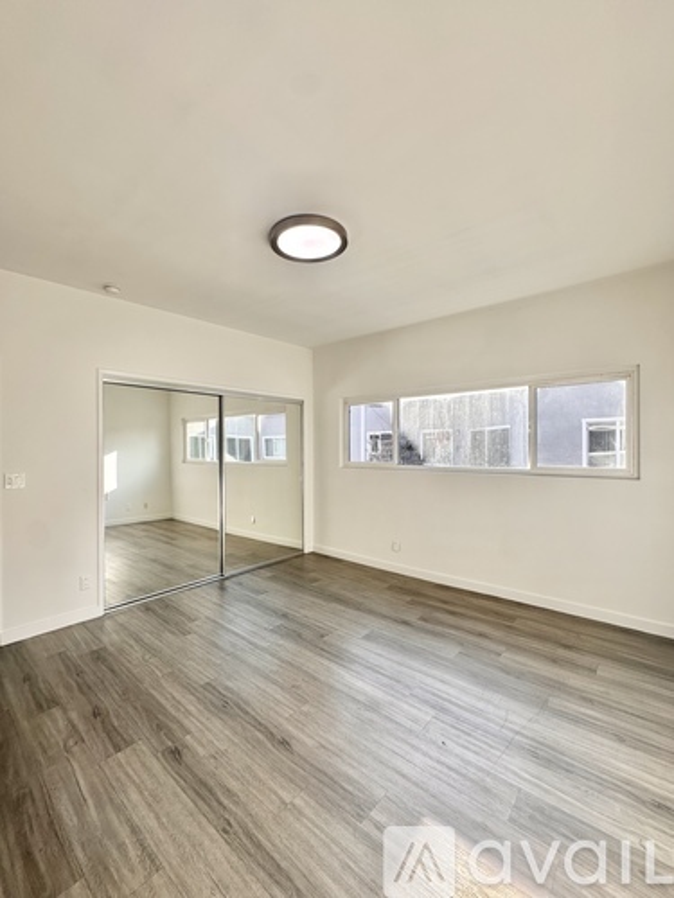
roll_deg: -1.5
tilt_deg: -0.7
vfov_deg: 102.1
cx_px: 337
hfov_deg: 85.7
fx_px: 363
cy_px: 449
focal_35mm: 14
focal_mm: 2.22
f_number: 2.2
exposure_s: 1/149
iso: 40
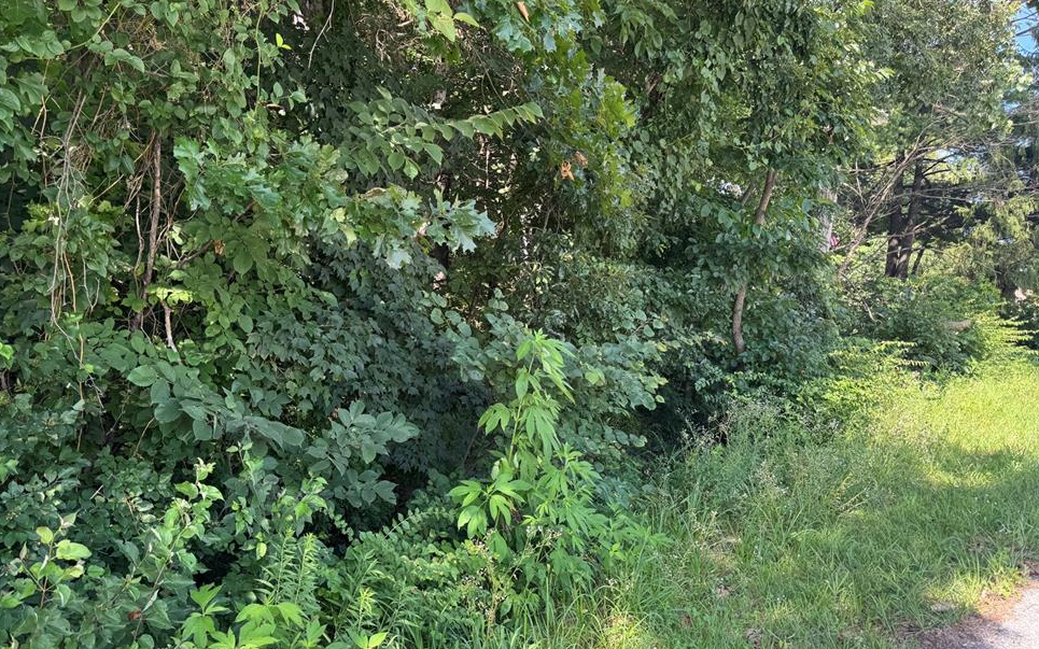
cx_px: 502
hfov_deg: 68.4
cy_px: 335
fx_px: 764
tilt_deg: -2.6
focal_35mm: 27
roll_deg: -0.5
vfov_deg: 46.0
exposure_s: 1/235
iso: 80
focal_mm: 6.76
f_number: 1.78
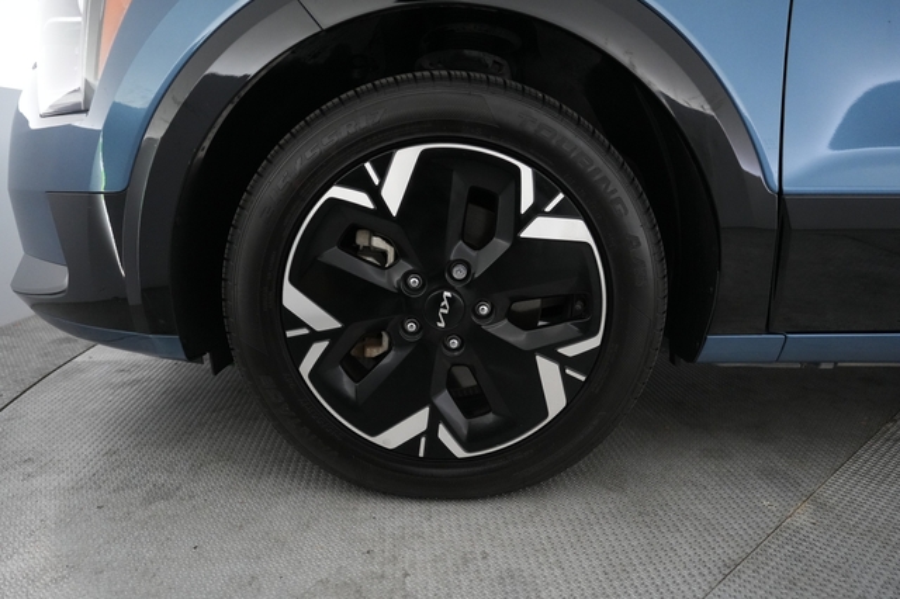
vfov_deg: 53.1
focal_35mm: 24
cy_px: 300
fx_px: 600
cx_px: 450
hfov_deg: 73.8
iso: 5000
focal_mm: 24
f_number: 2.8
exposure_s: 1/160
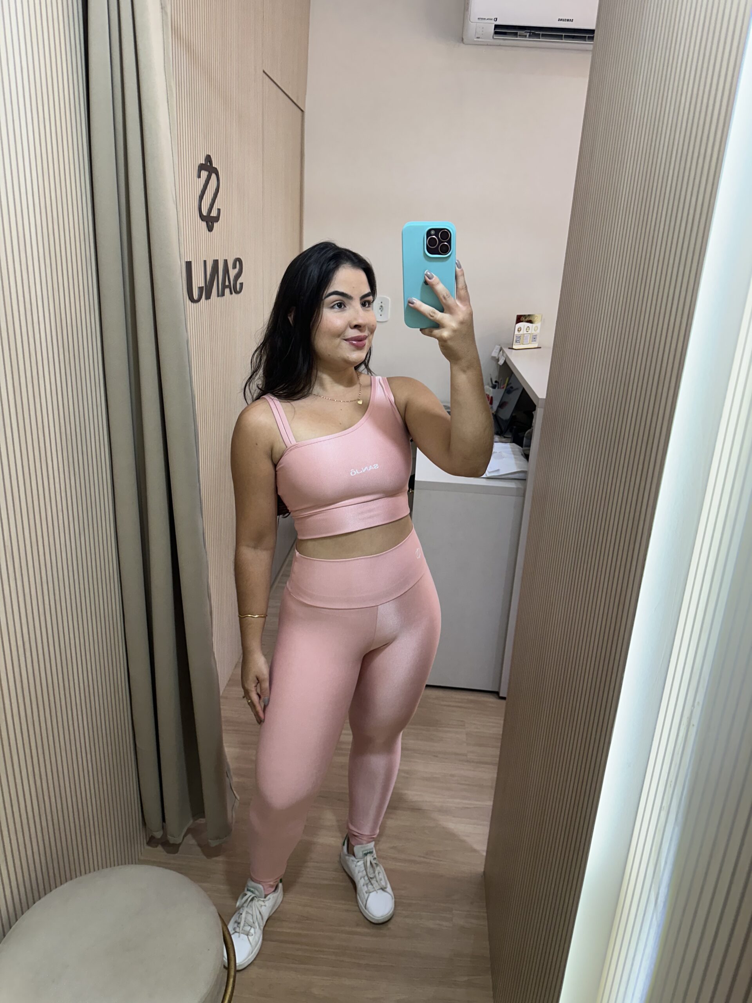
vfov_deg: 71.6
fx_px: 695
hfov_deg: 56.8
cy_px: 502
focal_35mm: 24
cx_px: 376
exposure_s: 1/120
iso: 160
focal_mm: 6.86
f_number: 1.78
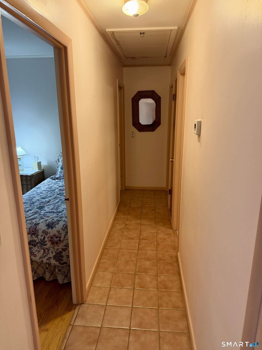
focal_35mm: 24
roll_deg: -0.2
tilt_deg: -14.3
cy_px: 175
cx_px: 131
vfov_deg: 71.6
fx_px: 242
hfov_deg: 56.8
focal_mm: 6.76
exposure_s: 1/60
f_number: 1.78
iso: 200
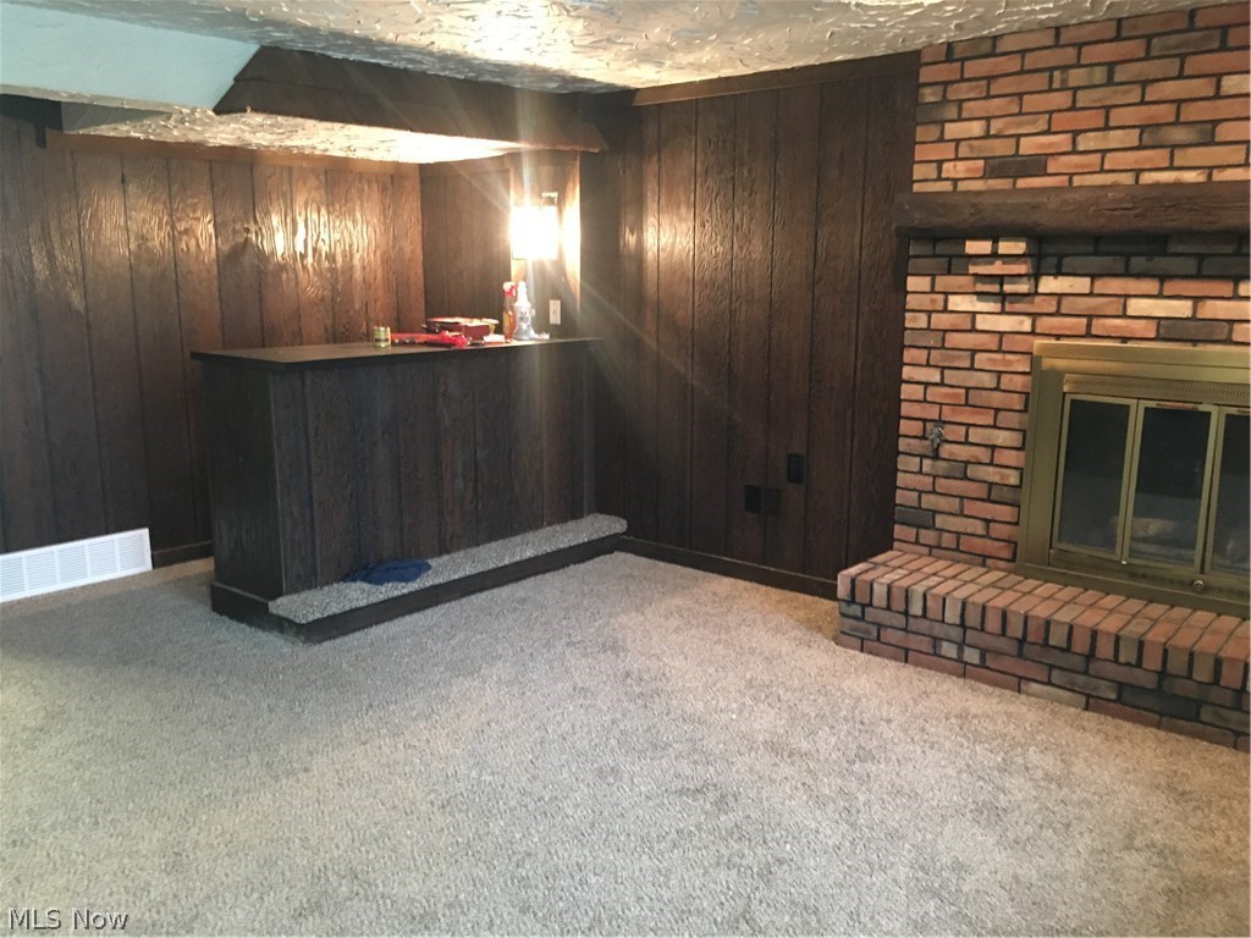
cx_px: 626
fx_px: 1048
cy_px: 469
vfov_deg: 48.2
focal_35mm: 29
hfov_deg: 61.7
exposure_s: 1/15
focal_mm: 4.15
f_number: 2.2
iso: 400
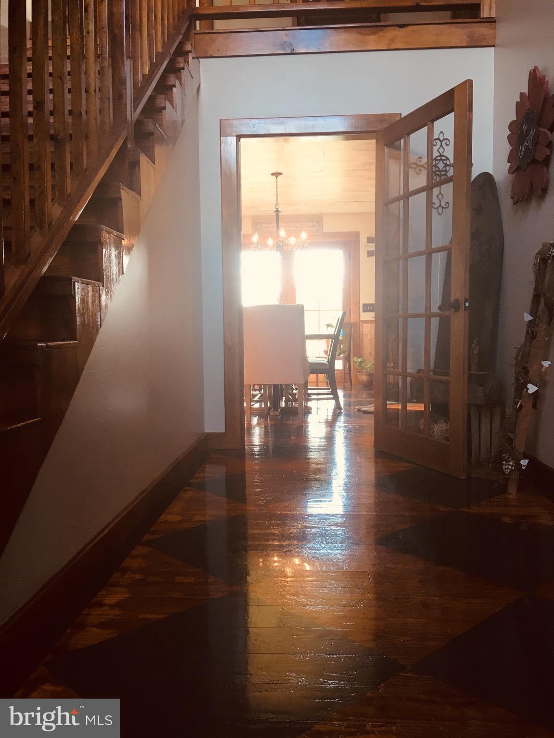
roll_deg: +1.9
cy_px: 369
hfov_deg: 48.2
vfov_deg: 61.7
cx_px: 277
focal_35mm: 29
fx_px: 619
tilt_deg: -2.9
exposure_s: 1/30
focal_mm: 4.15
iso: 32
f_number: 2.2
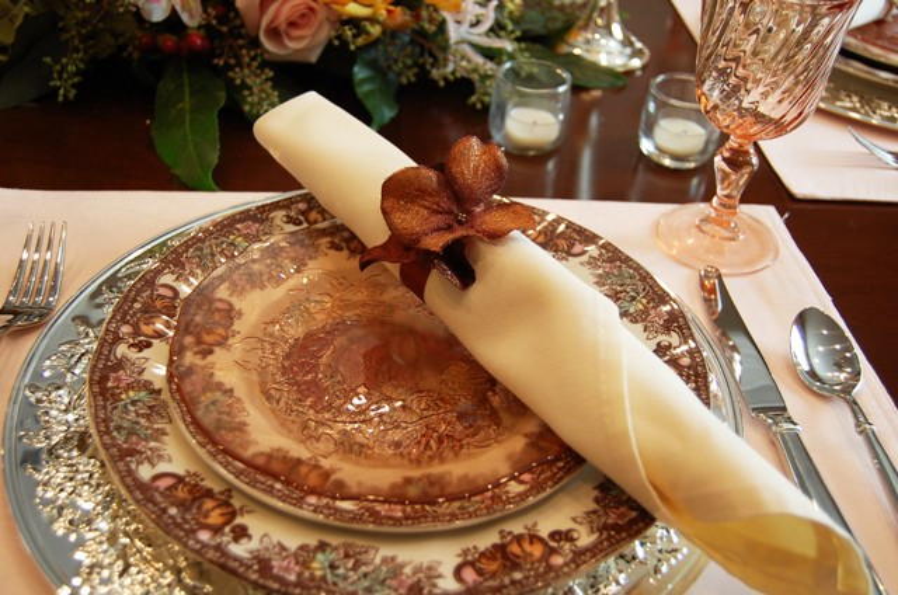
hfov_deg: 53.2
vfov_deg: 36.7
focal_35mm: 36
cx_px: 449
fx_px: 896
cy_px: 298
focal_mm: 24
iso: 400
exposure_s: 1/30
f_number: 4
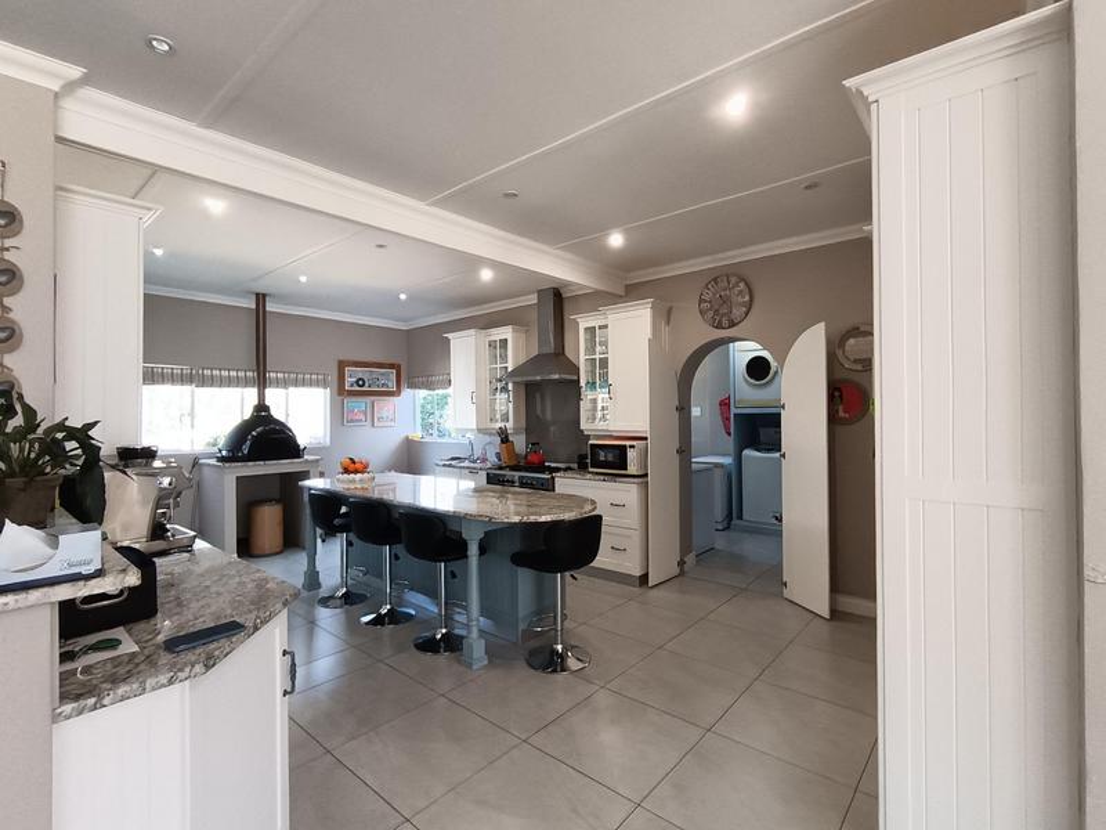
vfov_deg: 74.7
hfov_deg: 91.0
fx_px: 543
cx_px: 553
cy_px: 415
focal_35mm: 17
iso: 447
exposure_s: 1/50
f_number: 2.2
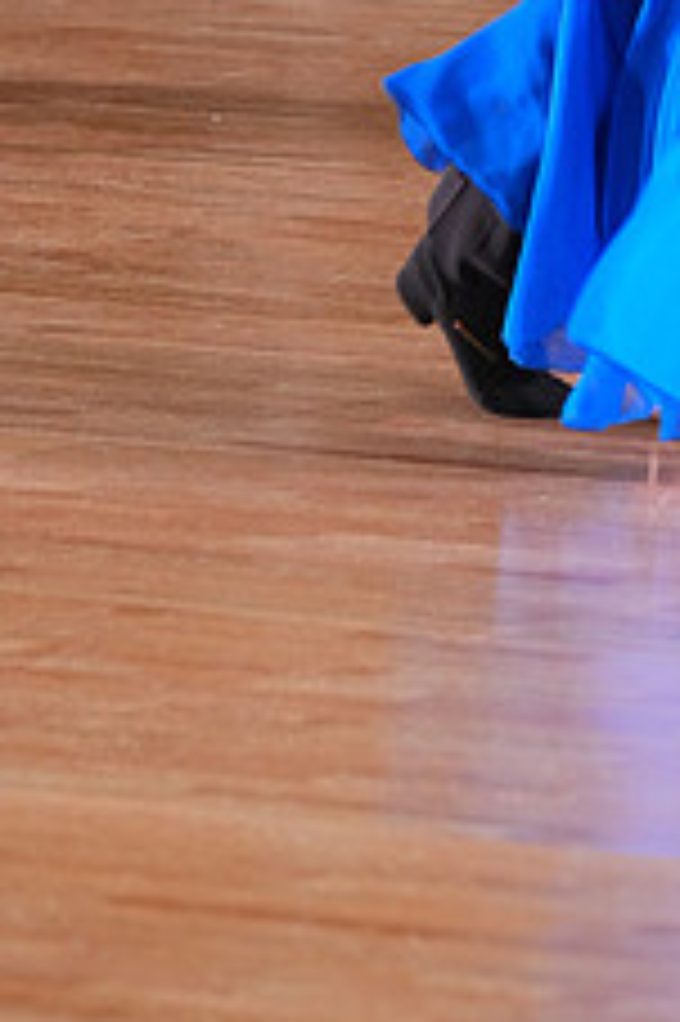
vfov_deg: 4.8
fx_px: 12258
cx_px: 835
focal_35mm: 432
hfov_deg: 3.2
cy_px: -149
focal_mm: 169
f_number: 5
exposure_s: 1/200
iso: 3200
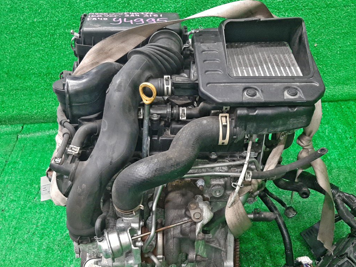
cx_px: 189
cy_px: 173
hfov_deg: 50.1
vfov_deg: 38.3
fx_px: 381
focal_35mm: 37
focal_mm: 3.93
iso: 242
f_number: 1.7
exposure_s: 1/50
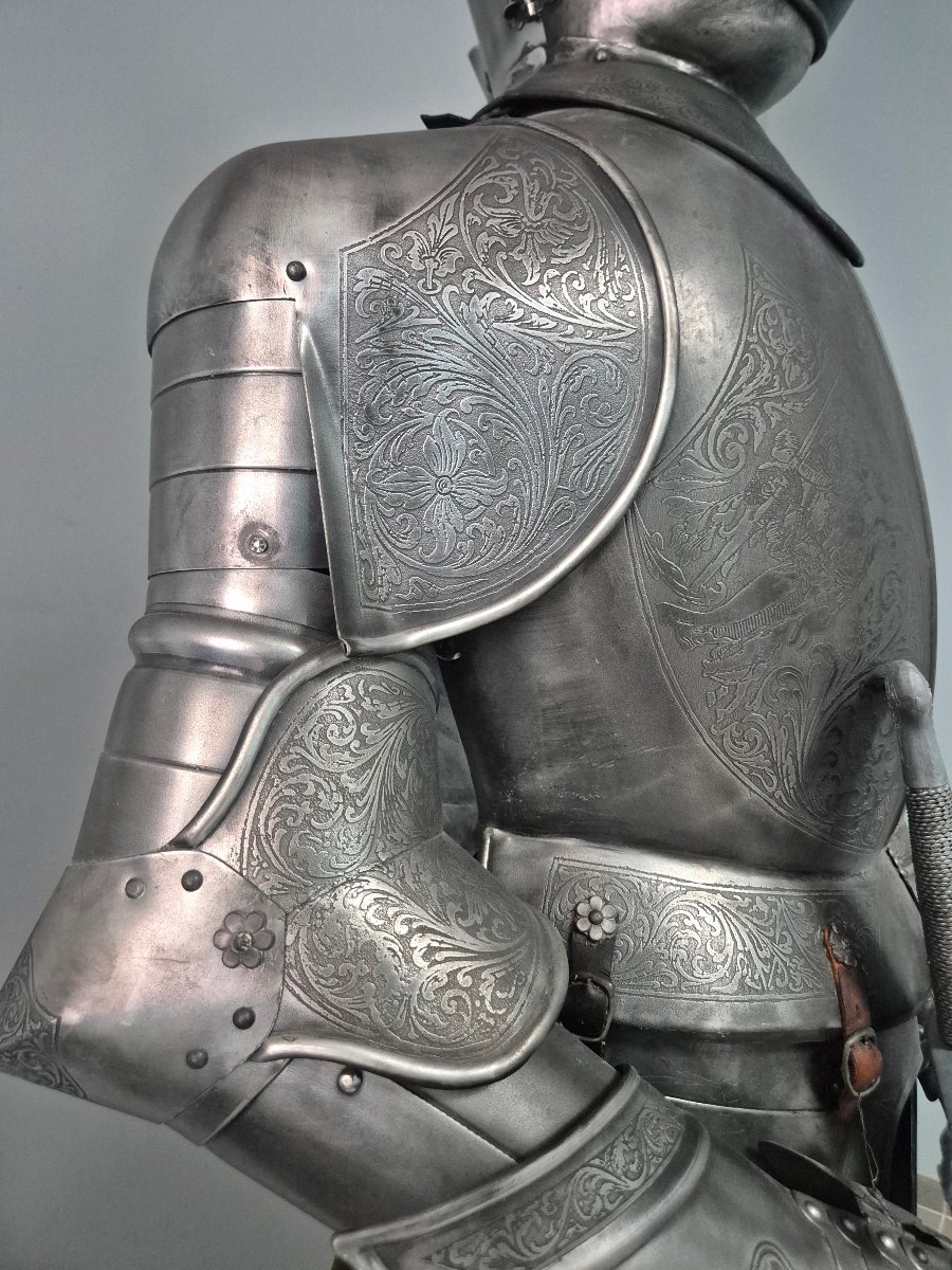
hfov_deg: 58.9
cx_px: 476
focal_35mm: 23
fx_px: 843
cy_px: 635
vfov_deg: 73.9
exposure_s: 1/100
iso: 1600
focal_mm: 5.4
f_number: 1.8
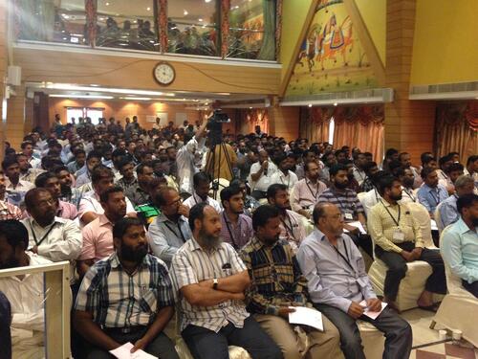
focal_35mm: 33
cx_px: 239
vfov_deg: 42.9
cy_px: 180
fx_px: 456
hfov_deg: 55.4
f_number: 2.4
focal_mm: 4.12
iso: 400
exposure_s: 1/20
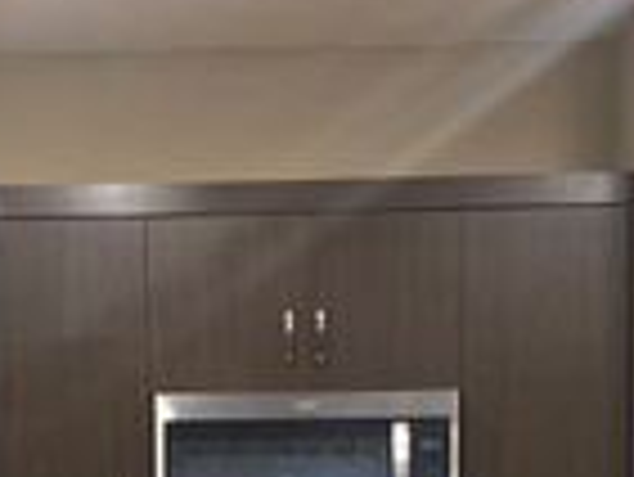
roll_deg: +1.1
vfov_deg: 11.9
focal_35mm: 118
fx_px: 2163
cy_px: 760
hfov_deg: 16.6
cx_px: 171
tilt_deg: -4.6
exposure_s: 1/60
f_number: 1.8
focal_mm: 4.25
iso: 200
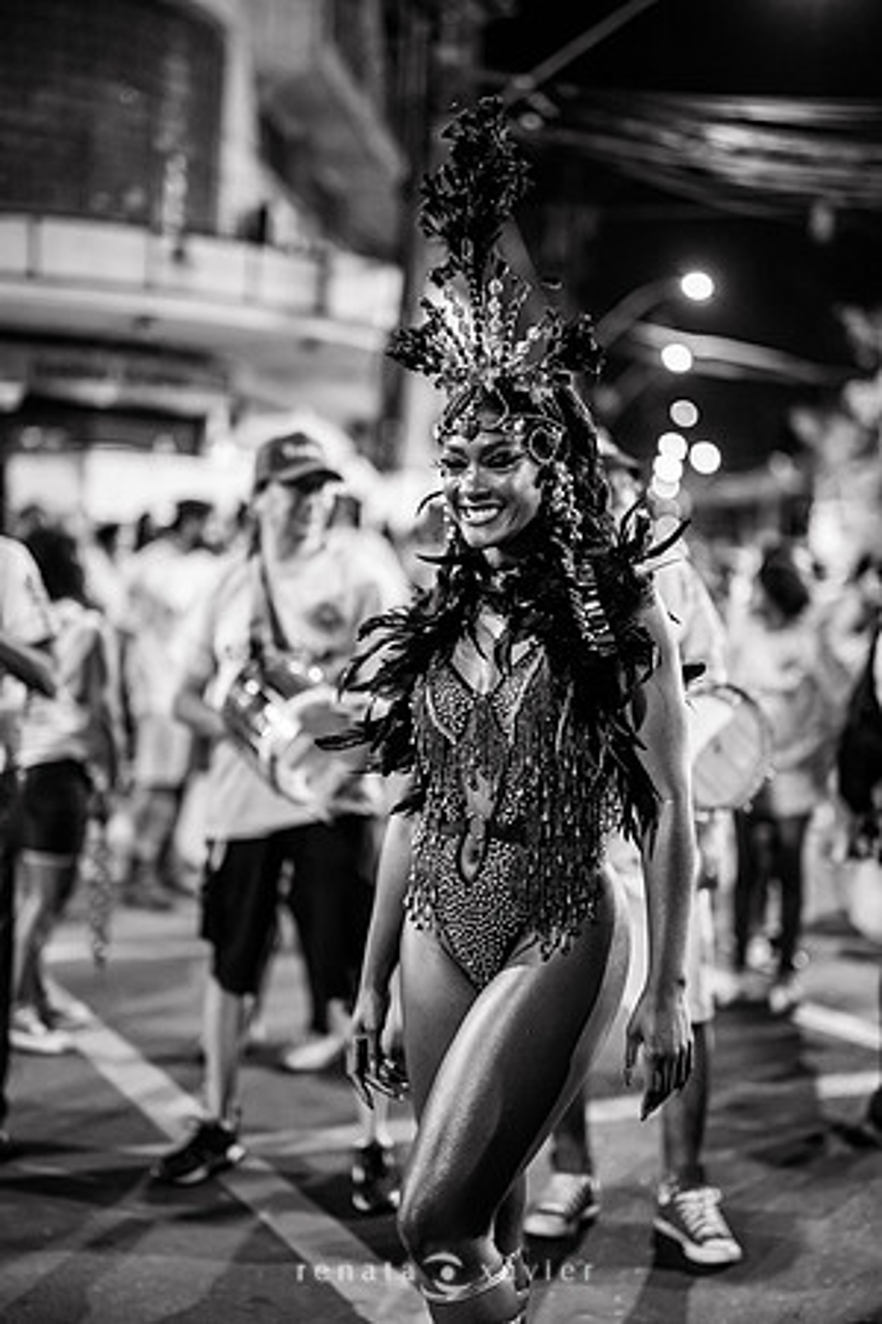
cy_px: 662
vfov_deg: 39.6
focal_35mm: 50
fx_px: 1837
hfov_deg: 27.0
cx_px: 441
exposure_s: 1/320
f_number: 1.2
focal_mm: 50
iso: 2000
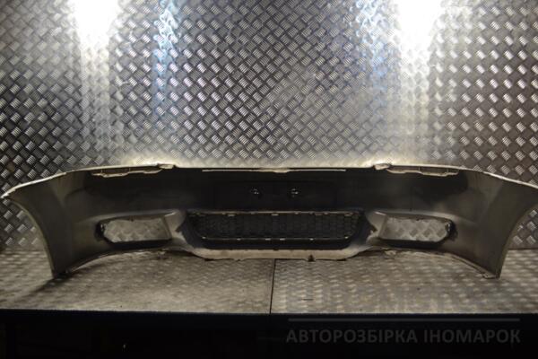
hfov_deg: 45.0
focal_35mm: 44
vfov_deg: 30.8
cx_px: 269
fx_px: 650
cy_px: 180
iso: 100
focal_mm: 29
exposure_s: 1/30
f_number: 4.5
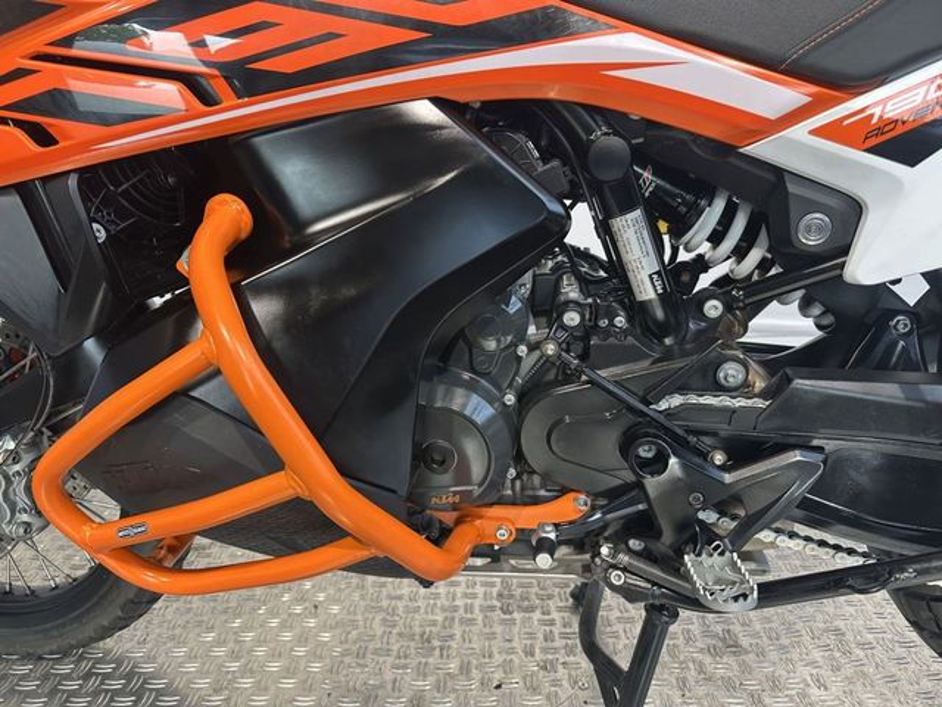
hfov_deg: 71.6
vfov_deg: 56.8
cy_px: 354
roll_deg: +1.5
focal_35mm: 24
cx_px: 471
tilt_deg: -17.6
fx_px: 653
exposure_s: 1/50
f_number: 1.78
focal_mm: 6.86
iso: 125
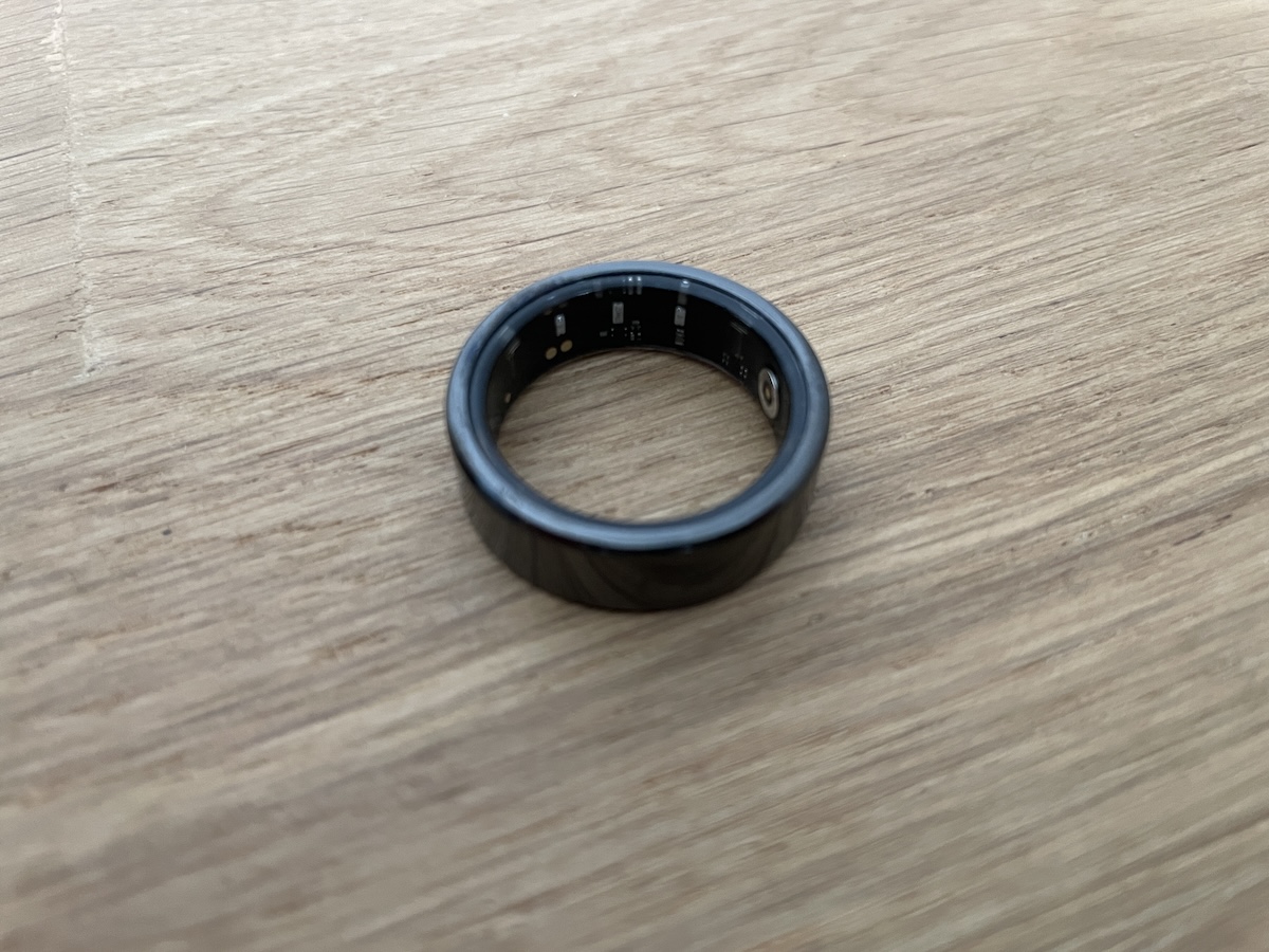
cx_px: 634
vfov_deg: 53.1
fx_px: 953
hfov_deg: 67.3
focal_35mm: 26
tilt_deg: -53.9
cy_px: 476
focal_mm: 4.2
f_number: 1.6
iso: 500
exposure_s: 1/56
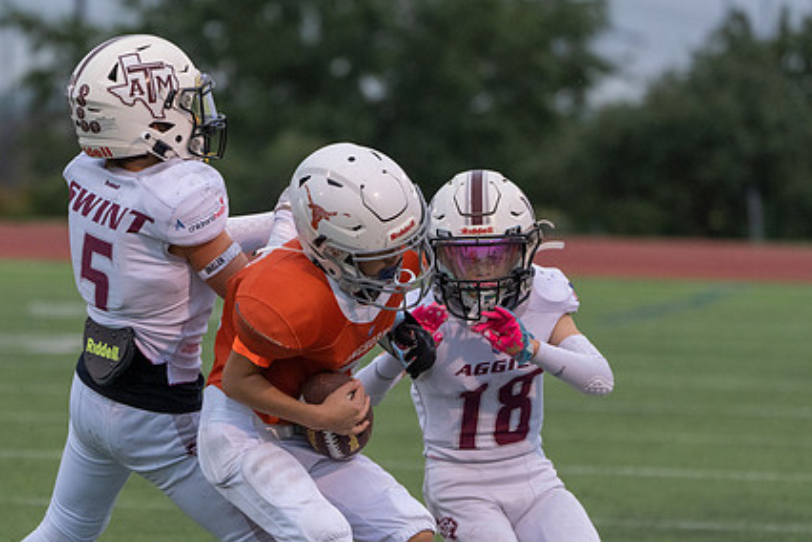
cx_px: 259
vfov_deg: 3.3
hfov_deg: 4.9
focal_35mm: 422
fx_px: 9518
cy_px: 387
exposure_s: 1/1000
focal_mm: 244
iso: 3200
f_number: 5.6
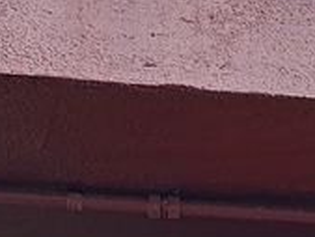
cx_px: 336
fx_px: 3242
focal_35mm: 356
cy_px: 830
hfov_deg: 5.5
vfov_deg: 4.0
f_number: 2
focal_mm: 7.1
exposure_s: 1/196
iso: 100
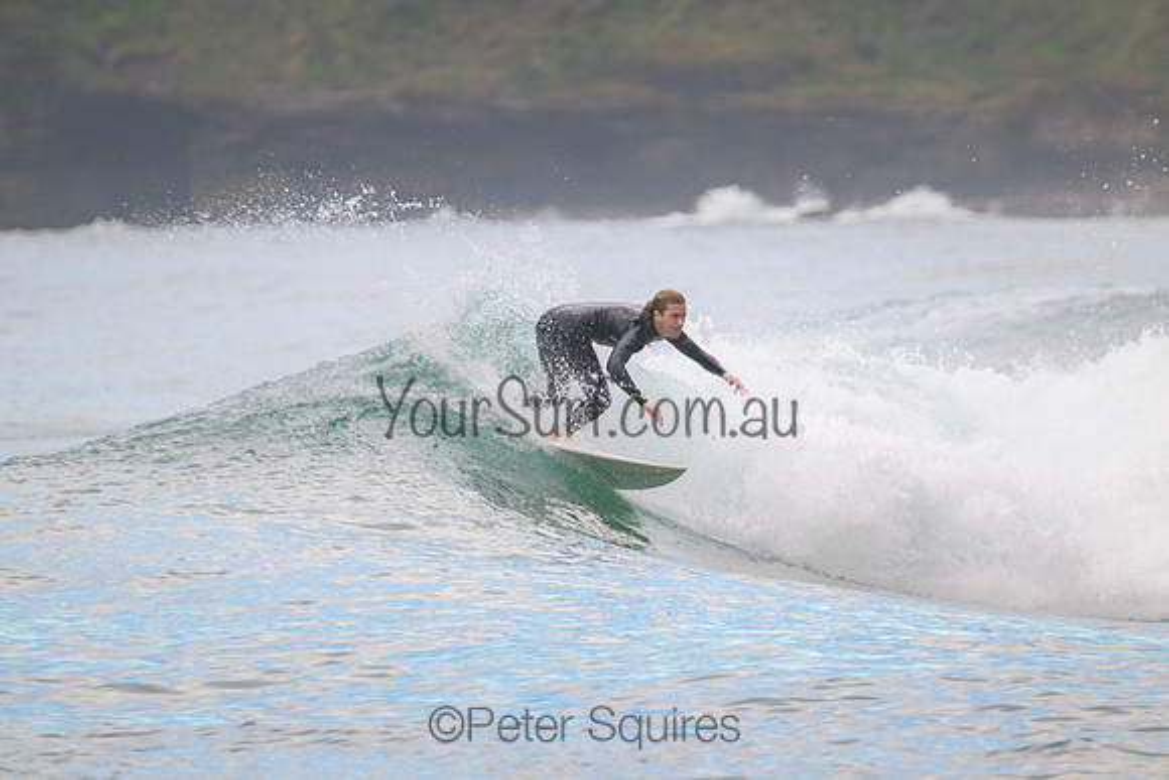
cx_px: 584
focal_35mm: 800
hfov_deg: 2.6
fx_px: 25983
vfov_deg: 1.7
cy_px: 390
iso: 1400
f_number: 11
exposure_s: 1/320
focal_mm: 800
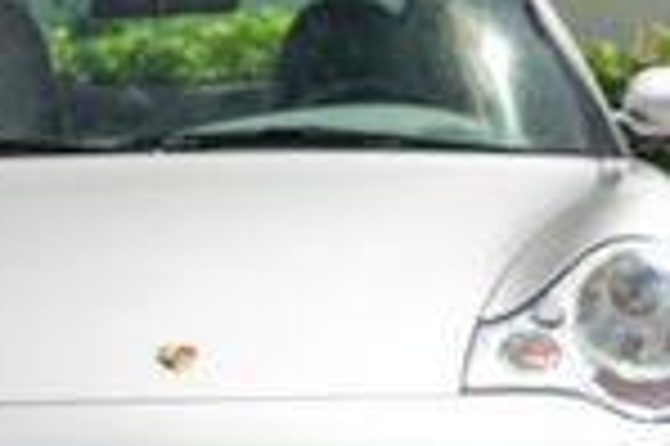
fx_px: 4555
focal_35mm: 245
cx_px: 184
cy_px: 293
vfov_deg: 5.6
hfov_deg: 8.4
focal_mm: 57
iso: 200
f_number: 8
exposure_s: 1/160
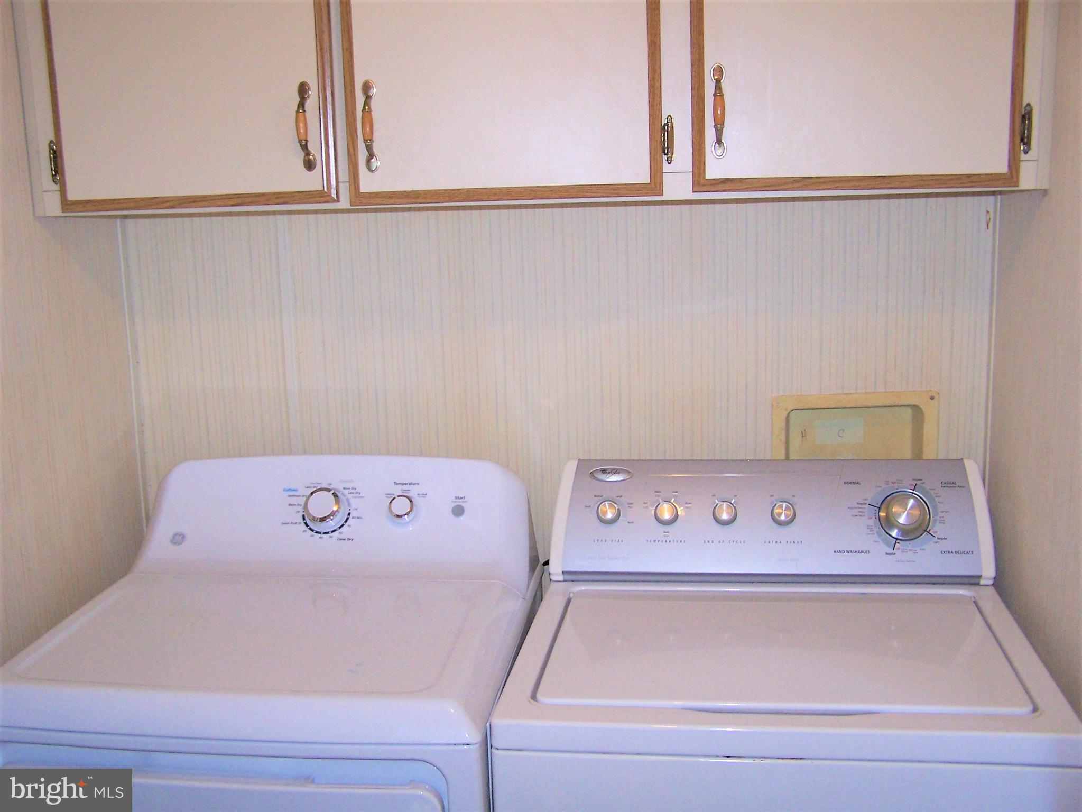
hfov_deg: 49.0
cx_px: 541
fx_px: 1188
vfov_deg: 37.7
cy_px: 406
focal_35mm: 38
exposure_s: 1/60
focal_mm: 6.3
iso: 140
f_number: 2.8
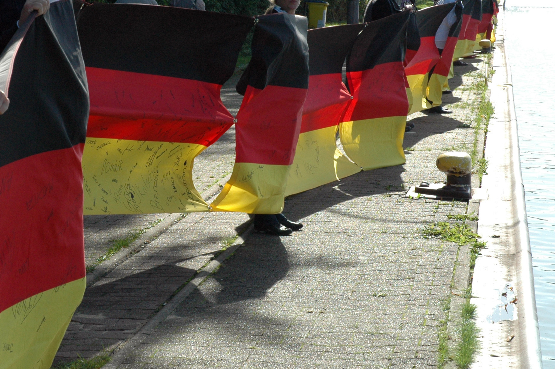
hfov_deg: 16.8
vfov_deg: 11.2
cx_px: 195
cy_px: 112
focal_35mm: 122
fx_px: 1879
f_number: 10
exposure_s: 1/400
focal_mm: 50
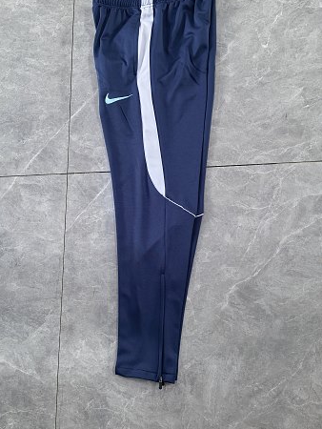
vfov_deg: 59.9
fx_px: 372
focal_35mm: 30
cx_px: 146
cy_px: 201
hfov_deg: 46.8
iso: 160
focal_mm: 5.52
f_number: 1.9
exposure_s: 1/50
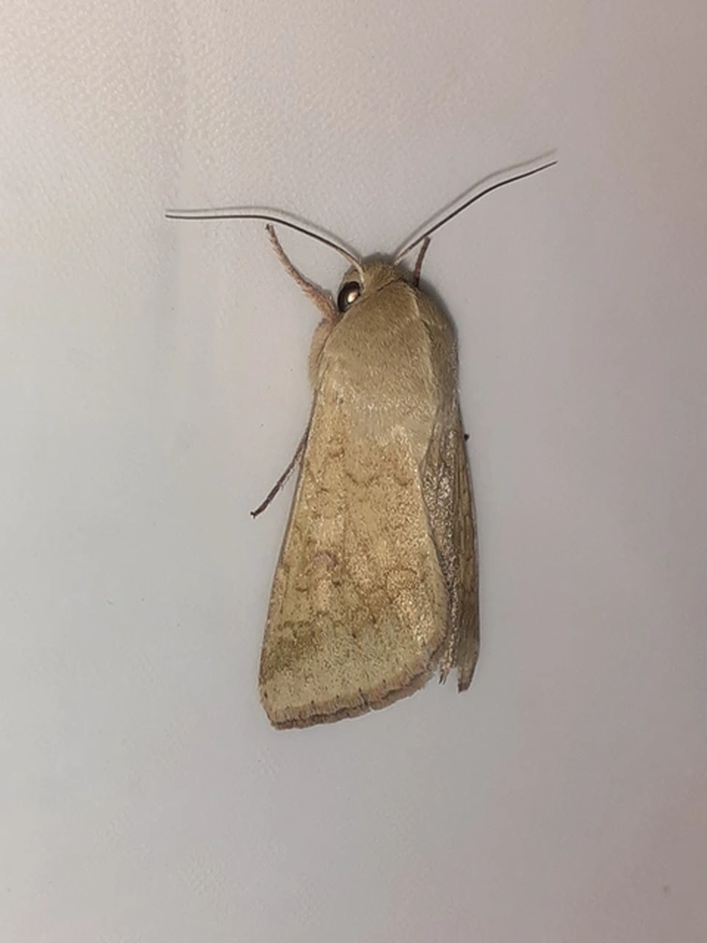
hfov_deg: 51.4
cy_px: 472
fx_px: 735
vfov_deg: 65.3
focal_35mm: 27
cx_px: 354
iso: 250
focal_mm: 3.6
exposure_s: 1/33
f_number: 1.9
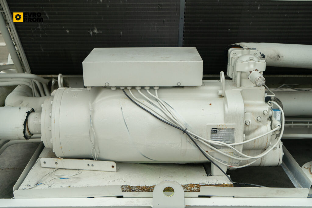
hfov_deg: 45.4
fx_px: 373
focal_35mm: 43
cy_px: 104
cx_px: 156
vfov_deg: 31.2
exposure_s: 1/125
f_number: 5.6
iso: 400
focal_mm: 43
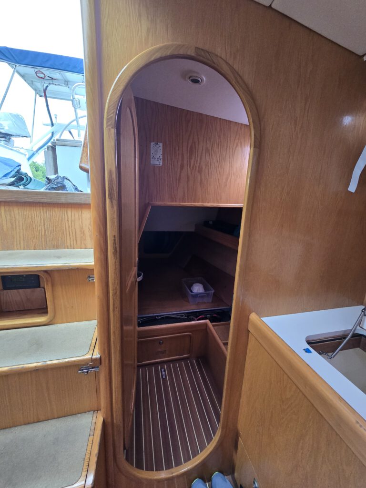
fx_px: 183
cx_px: 183
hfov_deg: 89.9
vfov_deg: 106.2
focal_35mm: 13
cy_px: 244
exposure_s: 1/50
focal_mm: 2.2
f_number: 2.2
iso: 200
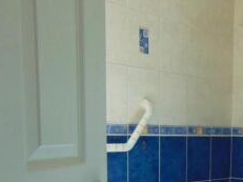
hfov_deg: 28.8
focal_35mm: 63
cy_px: 203
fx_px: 442
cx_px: 242
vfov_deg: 22.0
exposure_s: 1/125
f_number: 3
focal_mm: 4.5
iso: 80
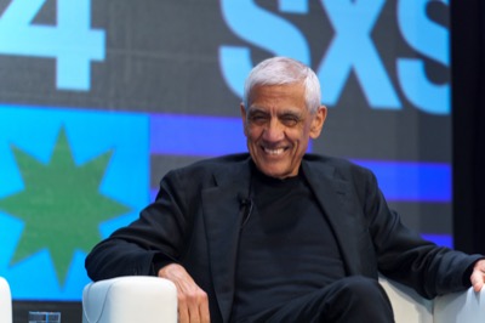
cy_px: 162
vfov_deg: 7.6
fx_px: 2423
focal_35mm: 180
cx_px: 242
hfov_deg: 11.4
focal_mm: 180
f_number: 2.8
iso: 1250
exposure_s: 1/250
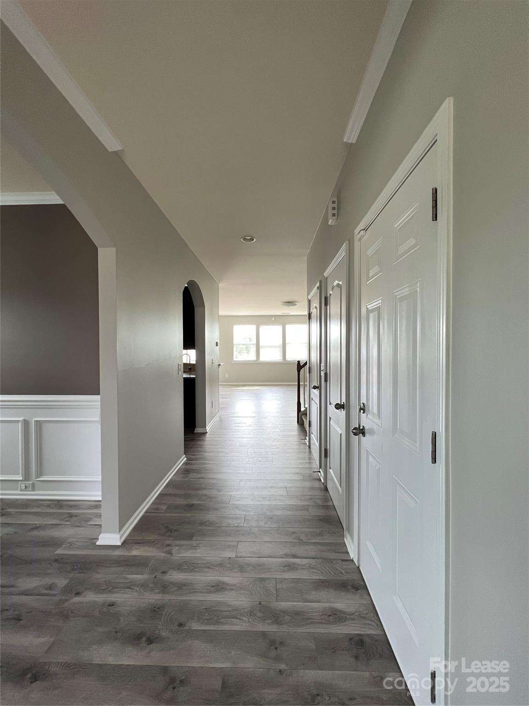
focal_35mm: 13
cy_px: 353
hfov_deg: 89.9
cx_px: 264
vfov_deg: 106.2
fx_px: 265
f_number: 1.8
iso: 250
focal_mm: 1.57
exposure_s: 1/73
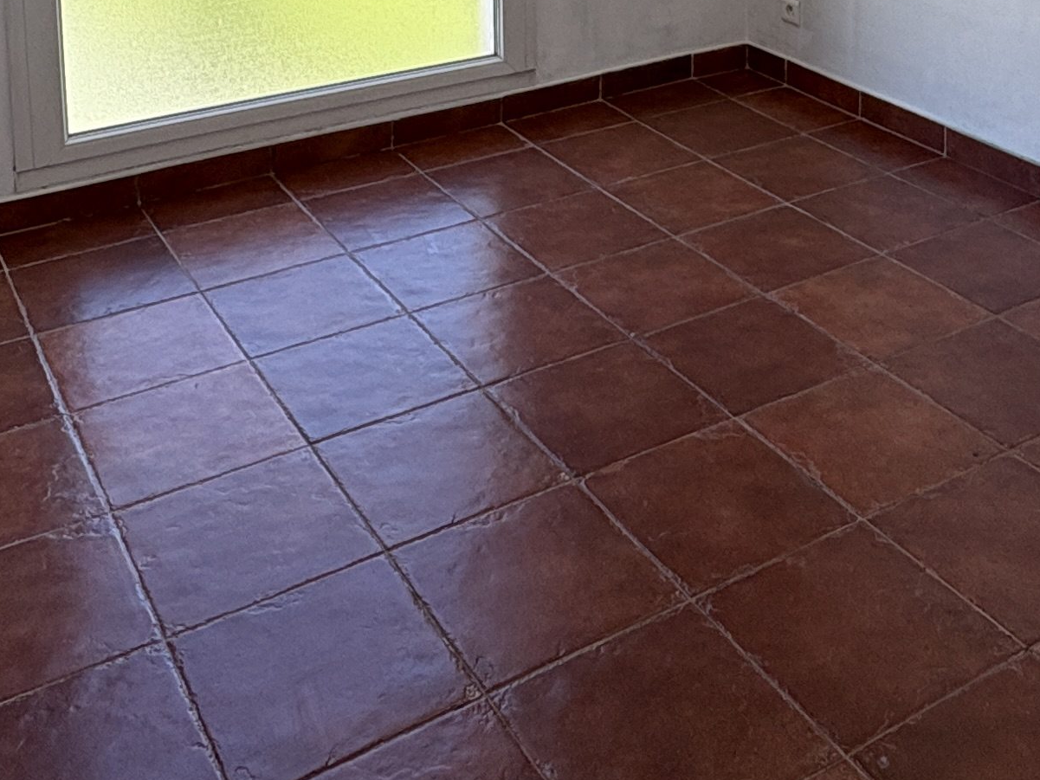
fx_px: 1412
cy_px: -214
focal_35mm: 47
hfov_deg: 40.3
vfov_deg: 26.5
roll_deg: +1.0
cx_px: 605
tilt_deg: -6.4
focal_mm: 2.22
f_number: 2.2
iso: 40
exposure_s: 1/157
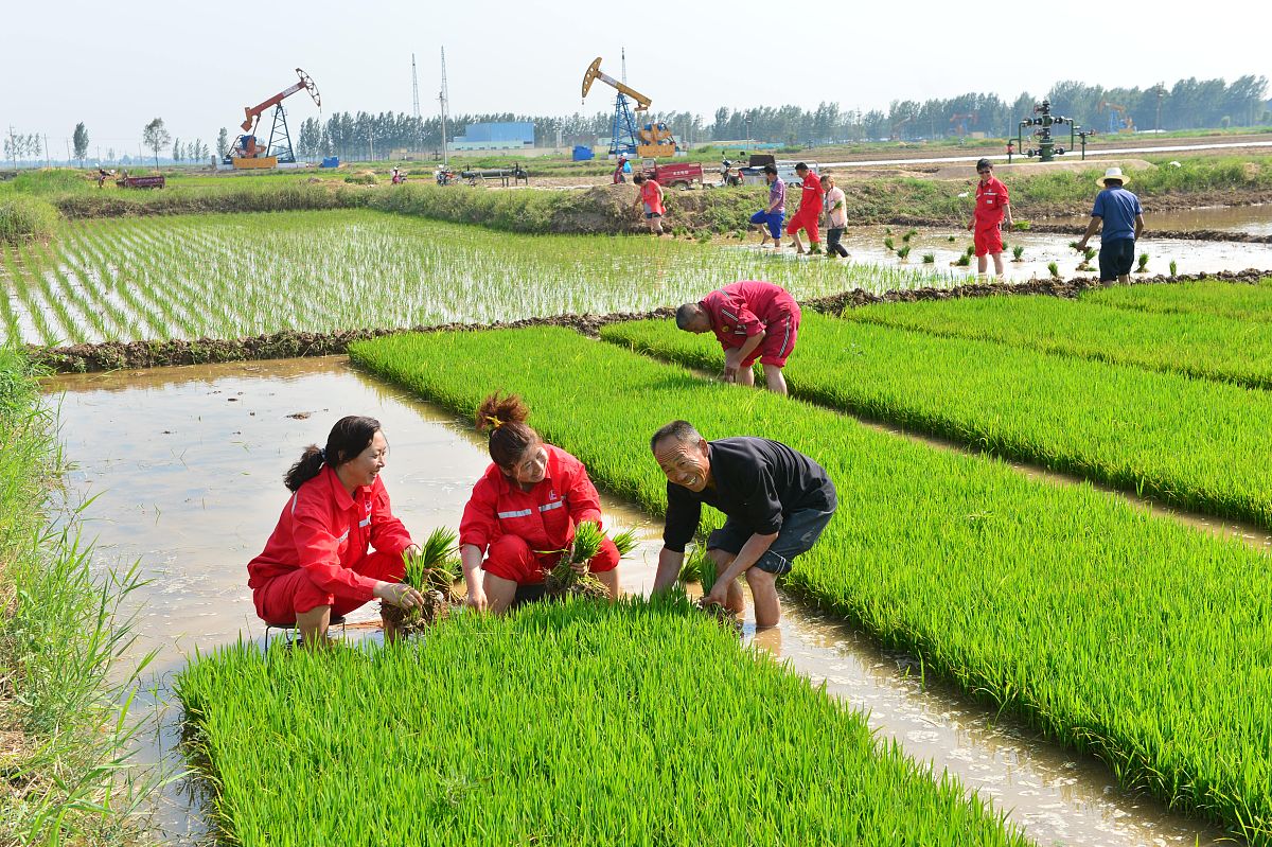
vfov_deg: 28.1
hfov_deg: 41.1
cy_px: 424
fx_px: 1695
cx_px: 636
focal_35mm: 48
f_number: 8
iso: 200
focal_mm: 48
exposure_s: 1/250
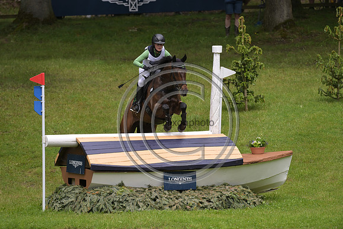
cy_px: 114
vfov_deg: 3.6
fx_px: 3621
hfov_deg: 5.4
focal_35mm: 380
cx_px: 172
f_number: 5.6
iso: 720
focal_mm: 380
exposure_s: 1/1250
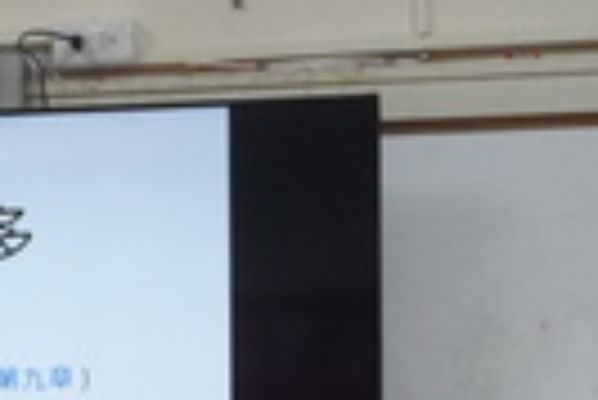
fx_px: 3675
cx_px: -441
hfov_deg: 8.9
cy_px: 676
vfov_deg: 6.1
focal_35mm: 221
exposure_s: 1/160
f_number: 4.5
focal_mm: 28
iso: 2000
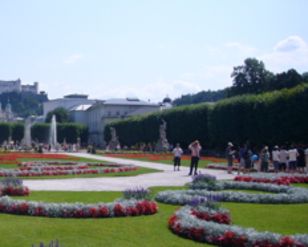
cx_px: 20
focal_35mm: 53
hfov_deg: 33.1
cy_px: 161
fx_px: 484
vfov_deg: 28.5
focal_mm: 4.6
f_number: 5.6
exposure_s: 1/400
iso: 80
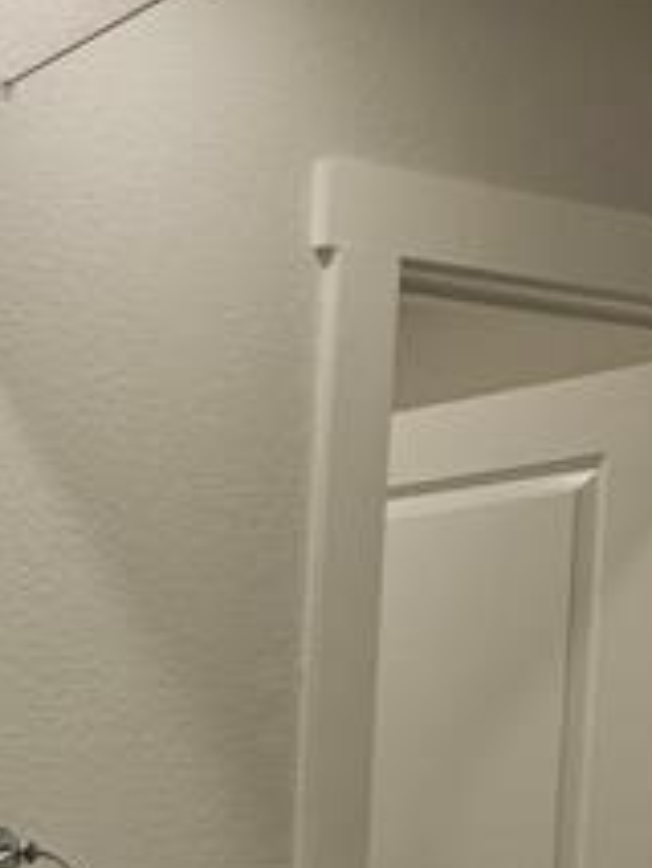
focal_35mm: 83
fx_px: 2082
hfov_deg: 16.5
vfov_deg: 21.6
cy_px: 1084
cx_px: -265
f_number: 1.8
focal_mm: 5.4
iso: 50
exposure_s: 1/120
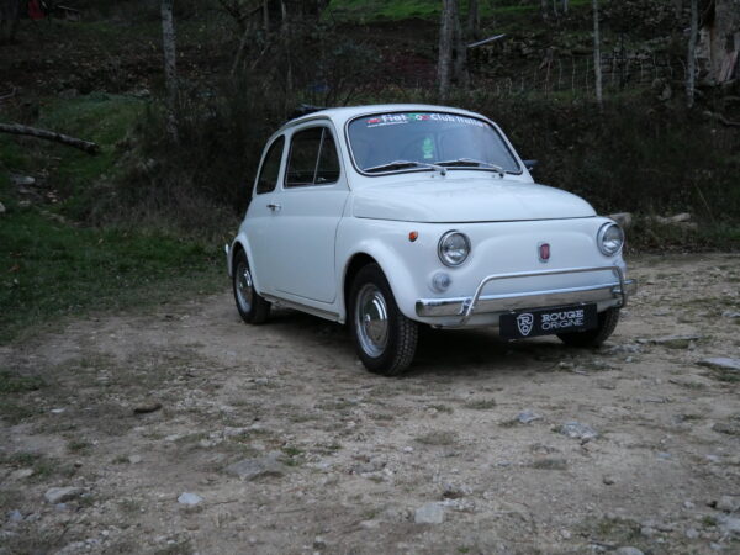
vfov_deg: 39.7
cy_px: 278
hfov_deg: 51.4
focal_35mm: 36
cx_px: 370
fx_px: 770
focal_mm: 18
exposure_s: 1/40
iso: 3200
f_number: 3.9
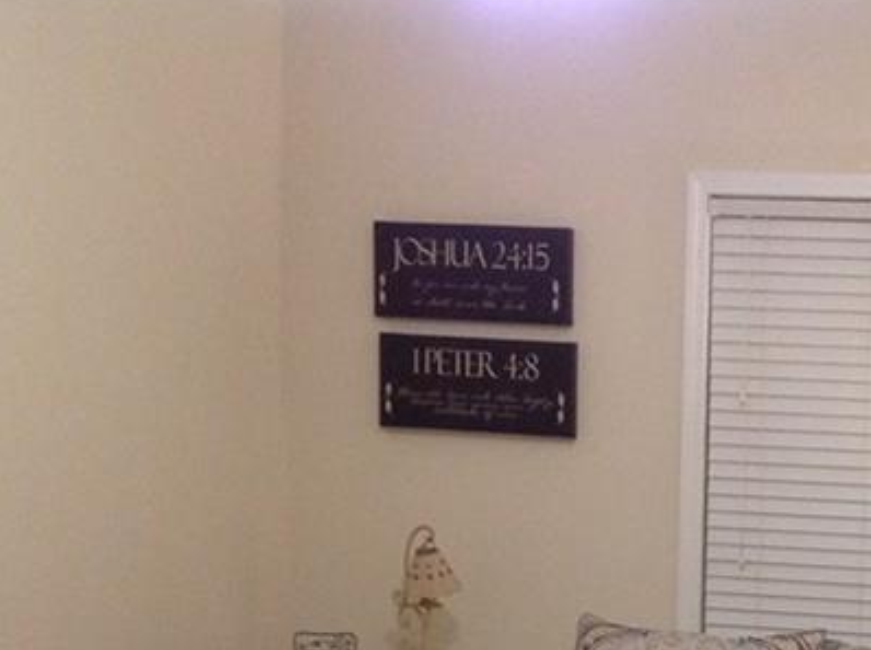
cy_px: 821
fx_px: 2260
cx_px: 838
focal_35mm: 90
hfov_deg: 21.2
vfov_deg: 15.6
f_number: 2.4
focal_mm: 4.28
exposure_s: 1/15
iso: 200
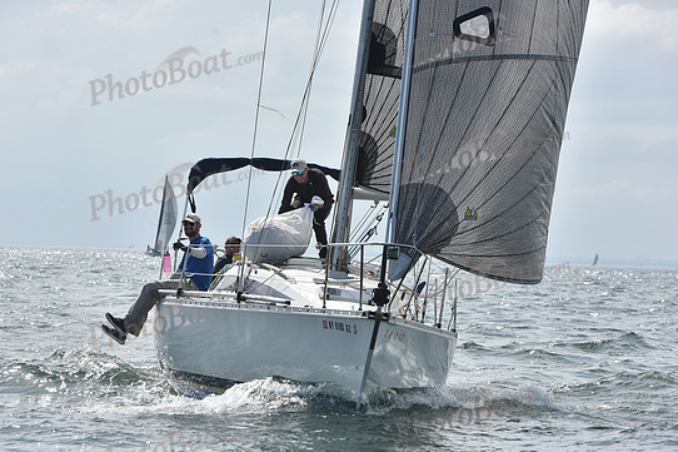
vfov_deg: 8.3
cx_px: 330
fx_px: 3125
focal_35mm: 166
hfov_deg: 12.4
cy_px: 236
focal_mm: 155
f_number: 9
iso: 200
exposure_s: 1/1000
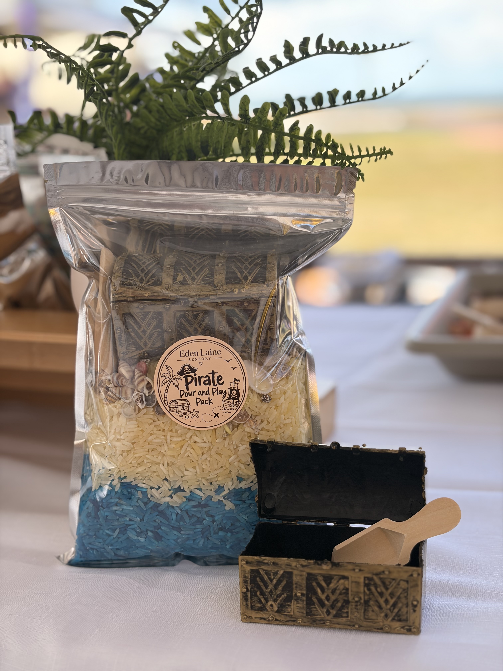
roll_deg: +2.0
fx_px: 1007
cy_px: 336
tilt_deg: -12.6
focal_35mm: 52
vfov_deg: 36.8
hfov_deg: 28.0
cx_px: 252
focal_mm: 5.96
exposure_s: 1/933
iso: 50
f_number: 1.6
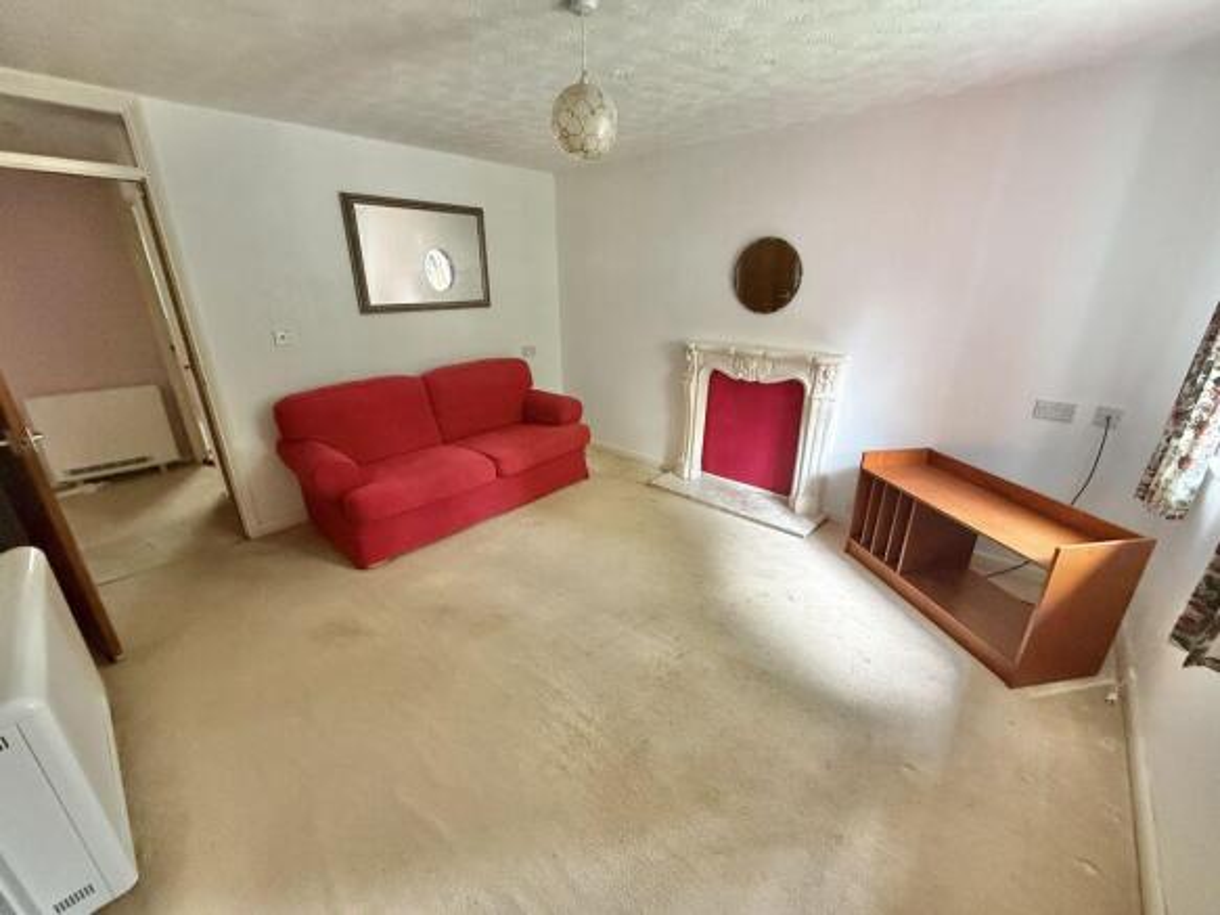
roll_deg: +0.4
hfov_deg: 102.1
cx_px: 610
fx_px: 493
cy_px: 458
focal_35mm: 14
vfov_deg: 85.7
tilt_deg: -20.5
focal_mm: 2.22
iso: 800
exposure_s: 1/50
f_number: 2.2
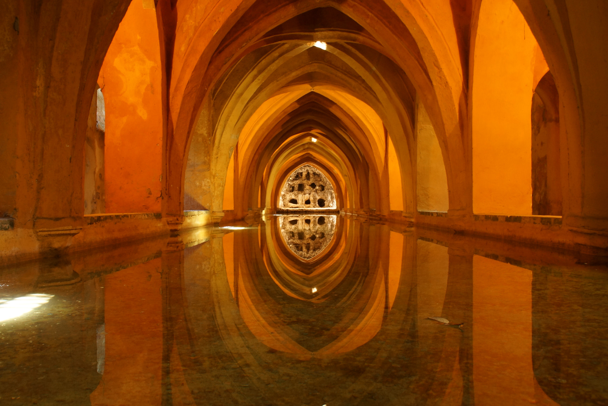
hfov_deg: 57.2
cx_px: 304
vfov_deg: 40.0
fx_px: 558
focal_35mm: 33
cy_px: 203
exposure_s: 1.3
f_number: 13
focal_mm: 22
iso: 400
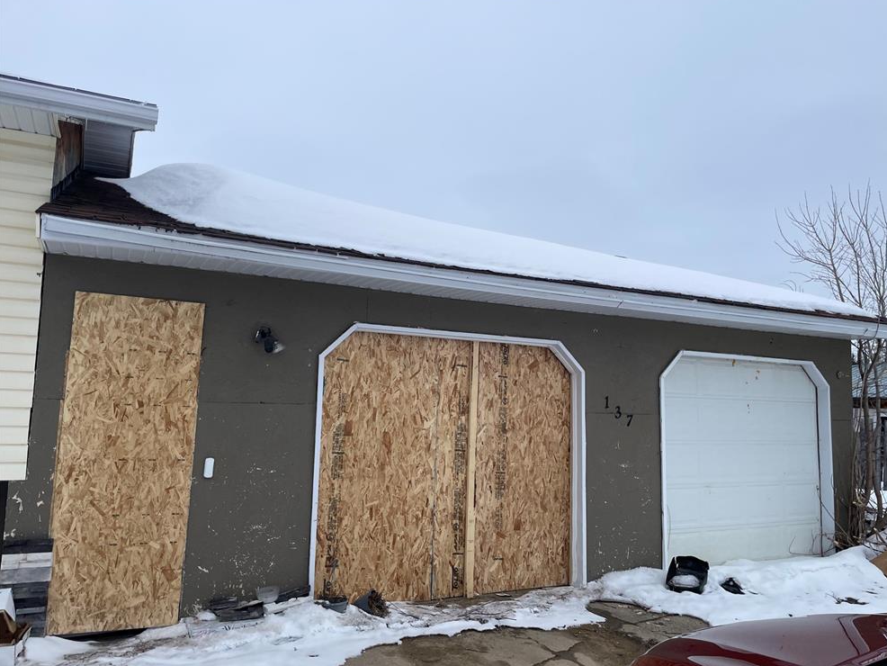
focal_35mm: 27
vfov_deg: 51.4
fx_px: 692
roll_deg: -1.4
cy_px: 336
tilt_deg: +4.0
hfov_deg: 65.3
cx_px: 459
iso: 32
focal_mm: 4.2
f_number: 1.6
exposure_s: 1/3401
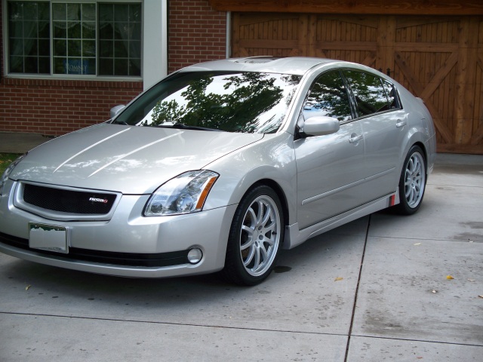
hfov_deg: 31.7
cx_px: 242
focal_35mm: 61
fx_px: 851
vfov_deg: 24.0
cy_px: 181
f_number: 3.1
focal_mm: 12.9
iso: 64
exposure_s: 1/100
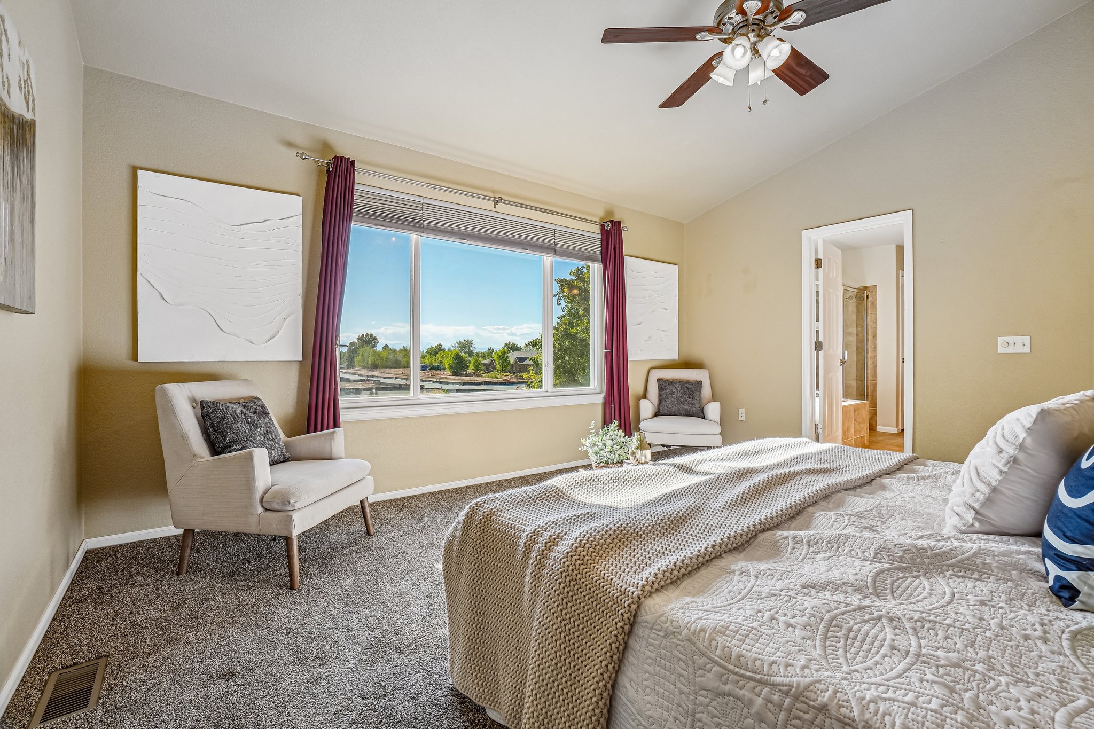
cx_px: 547
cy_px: 364
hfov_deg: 100.4
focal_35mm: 15
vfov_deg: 77.3
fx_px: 456
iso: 400
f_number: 8
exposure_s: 1/100
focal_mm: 10
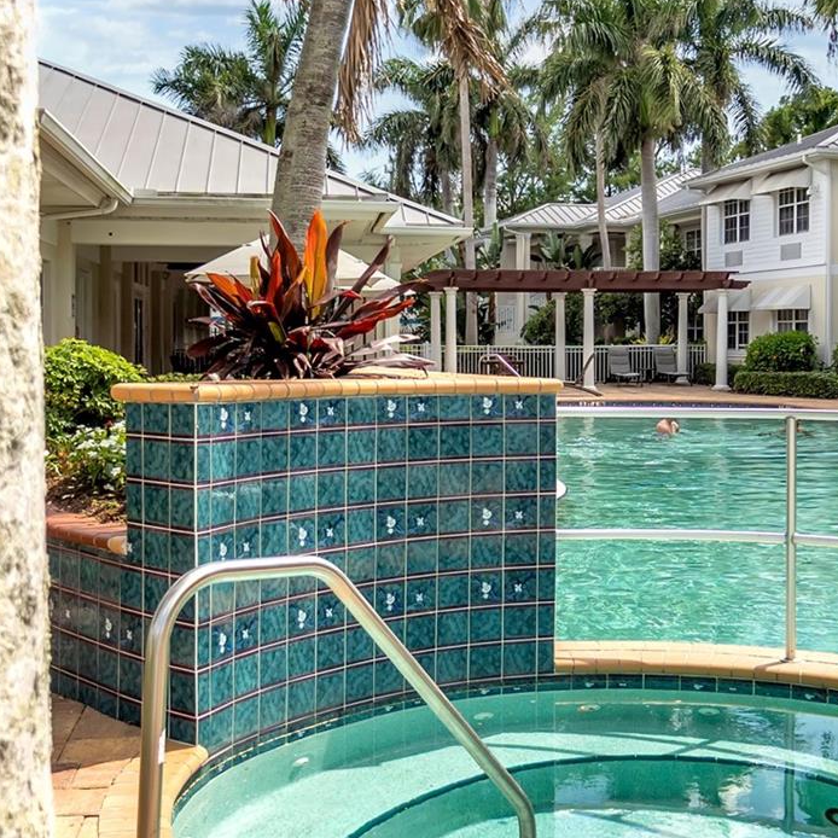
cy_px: 438
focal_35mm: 47
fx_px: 1287
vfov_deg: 36.1
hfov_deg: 35.8
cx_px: 546
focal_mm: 16
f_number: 4
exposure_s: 1/800
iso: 100
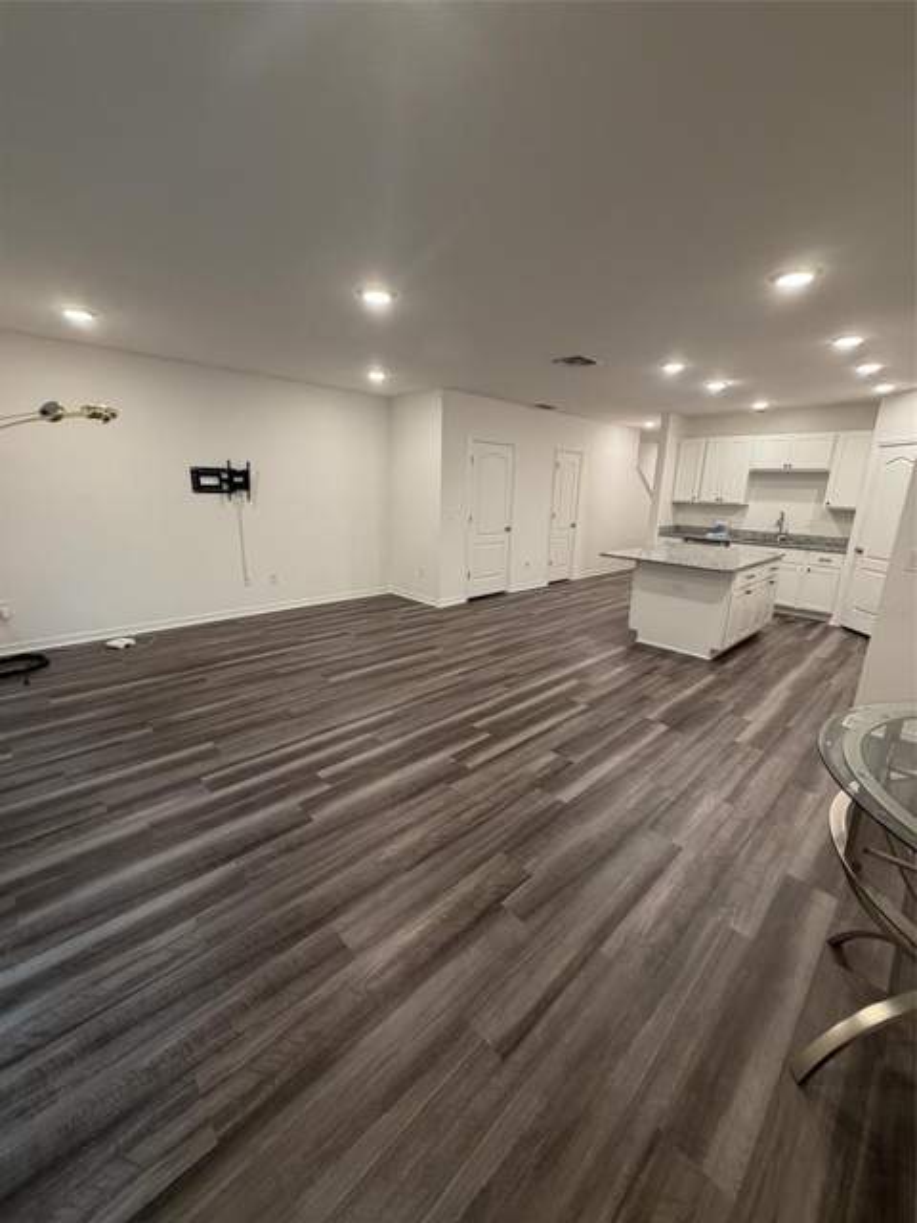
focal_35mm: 14
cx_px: 458
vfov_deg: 102.1
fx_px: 494
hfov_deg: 85.7
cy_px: 612
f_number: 2.2
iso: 200
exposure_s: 1/60
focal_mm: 2.22
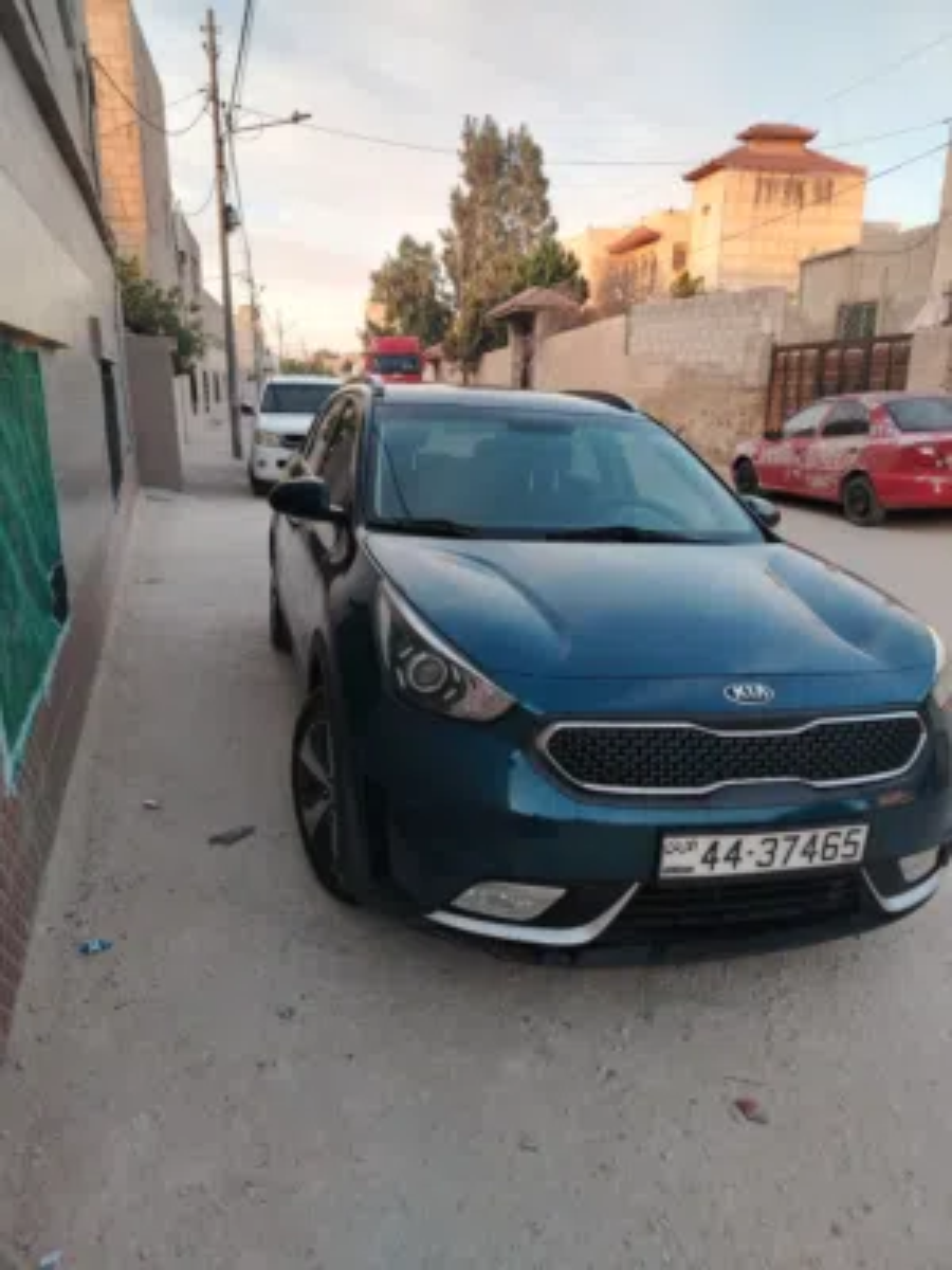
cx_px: 476
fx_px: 880
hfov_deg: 56.8
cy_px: 635
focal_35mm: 24
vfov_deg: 71.6
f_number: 1.75
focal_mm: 5.25
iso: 134
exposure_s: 1/100
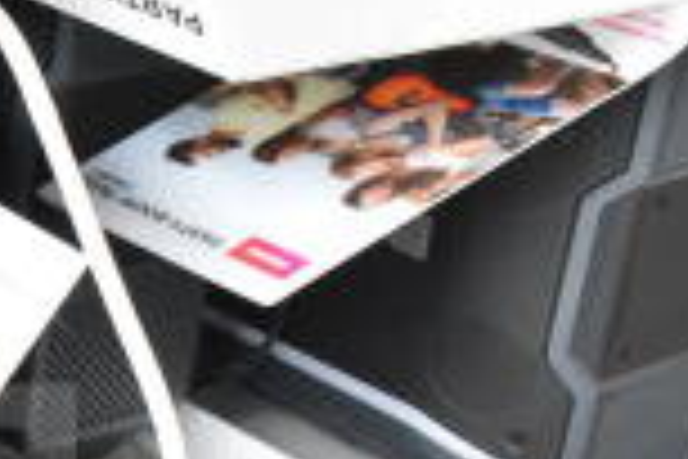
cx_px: -432
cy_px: 241
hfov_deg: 16.7
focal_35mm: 108
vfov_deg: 12.7
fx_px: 2064
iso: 1600
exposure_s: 1/125
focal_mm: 18
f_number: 5.6
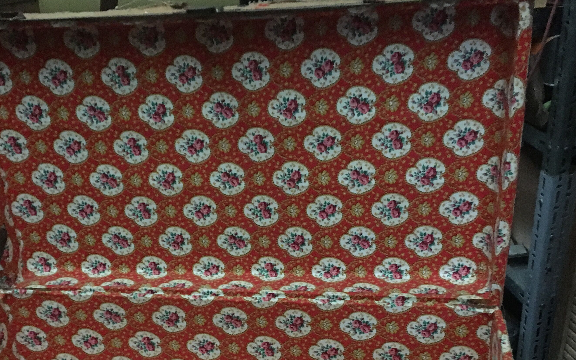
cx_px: 234
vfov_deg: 27.0
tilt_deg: -28.7
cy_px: 272
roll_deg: +4.0
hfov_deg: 42.5
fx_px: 738
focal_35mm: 47
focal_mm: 4.15
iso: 640
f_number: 2.2
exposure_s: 1/17
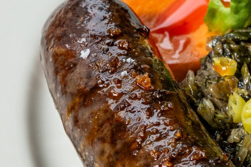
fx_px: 3088
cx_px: 338
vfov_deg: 3.1
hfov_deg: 4.6
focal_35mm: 443
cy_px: 123
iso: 400
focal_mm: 105
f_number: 8
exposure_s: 1/200
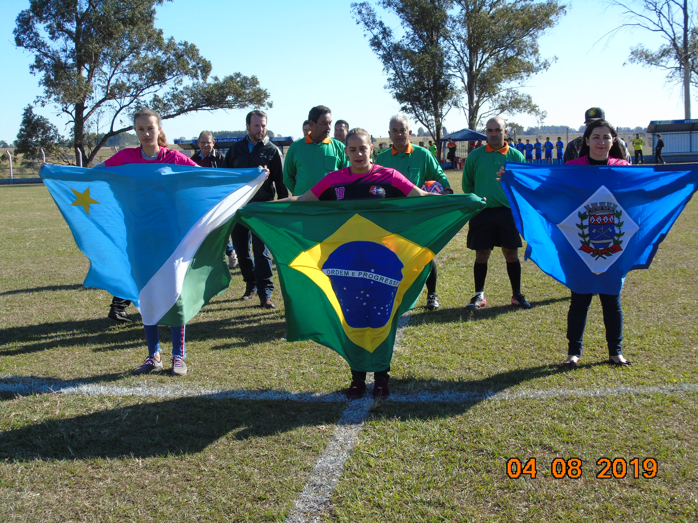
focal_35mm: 46
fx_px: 928
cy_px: 262
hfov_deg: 41.2
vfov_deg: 31.5
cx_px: 349
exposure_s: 1/320
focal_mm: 8.2
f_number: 4.1
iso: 80
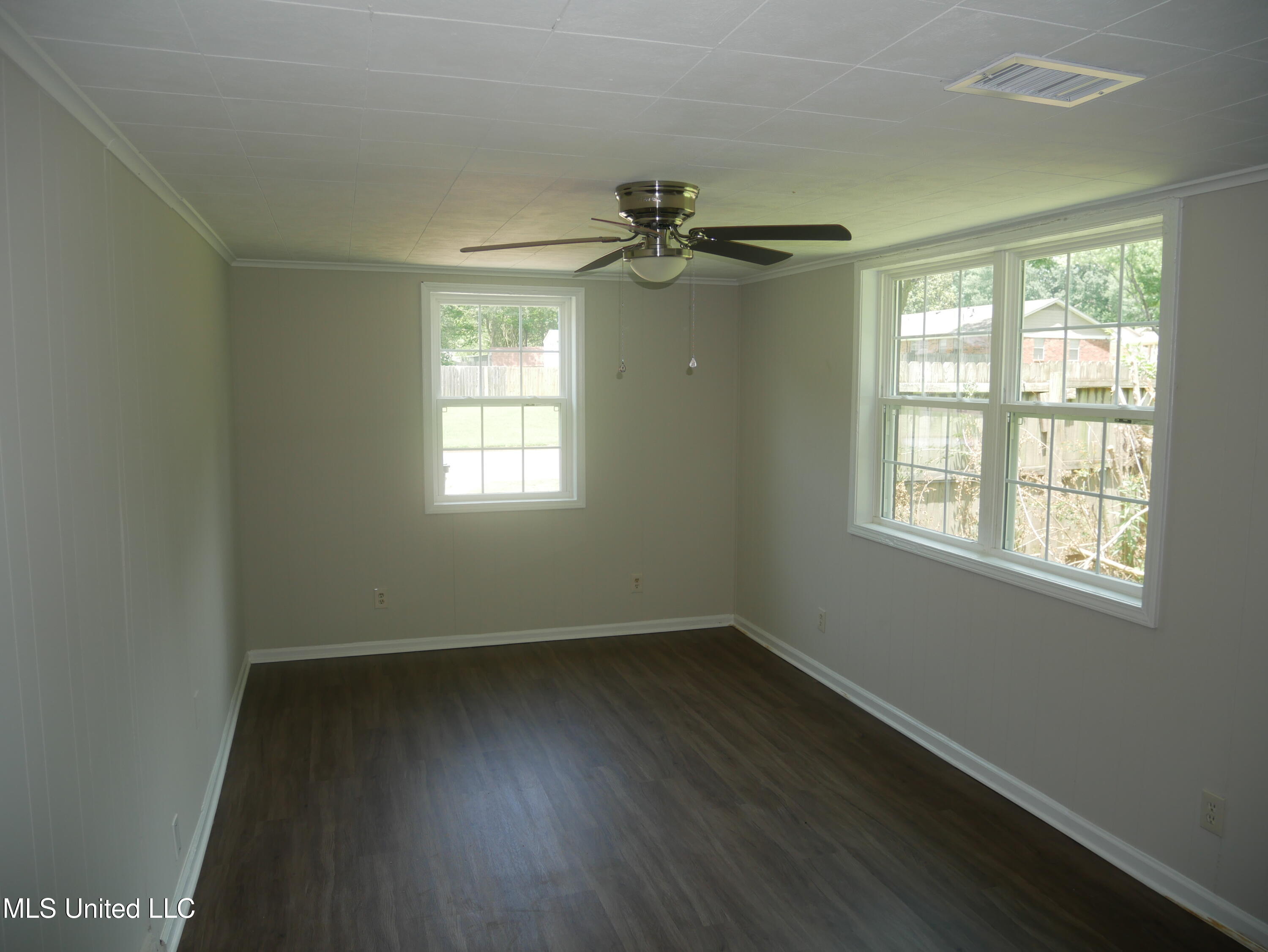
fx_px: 879
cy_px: 476
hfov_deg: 71.6
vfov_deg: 56.8
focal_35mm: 24
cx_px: 634
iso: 200
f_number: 3.5
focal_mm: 12
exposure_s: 1/80
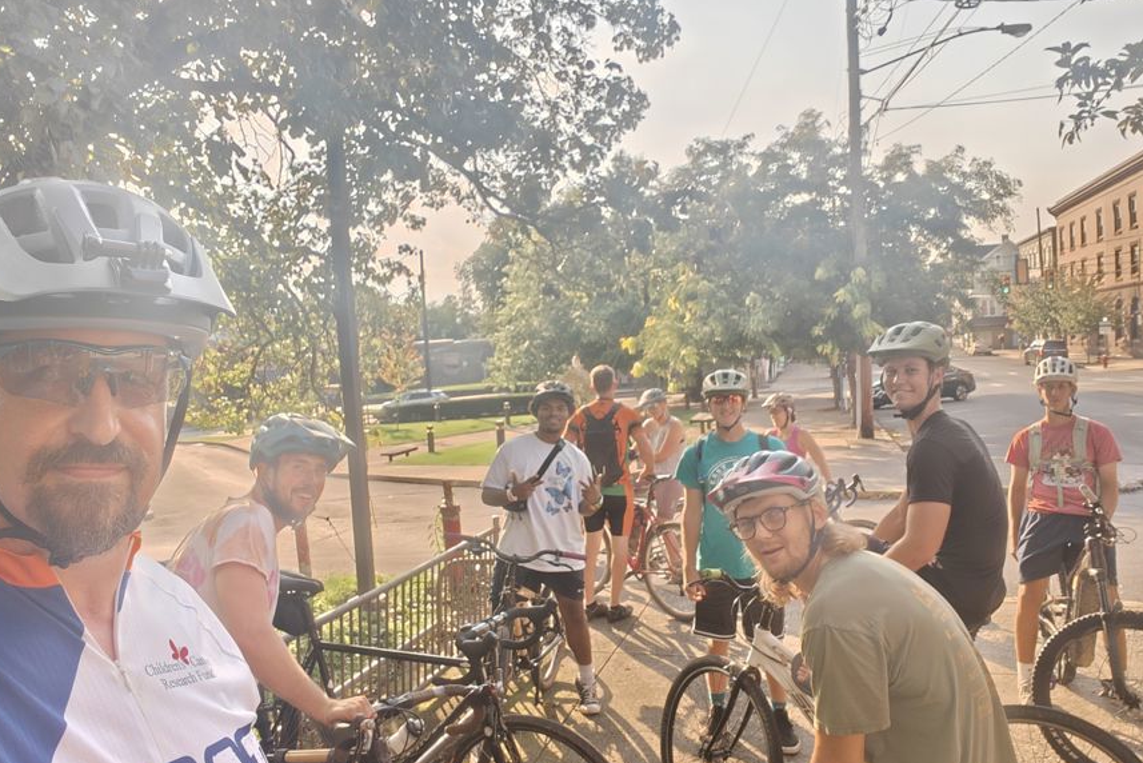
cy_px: 398
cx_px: 578
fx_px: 826
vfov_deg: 49.6
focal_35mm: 26
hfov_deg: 69.4
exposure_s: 1/203
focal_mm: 3.23
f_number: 2.4
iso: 50
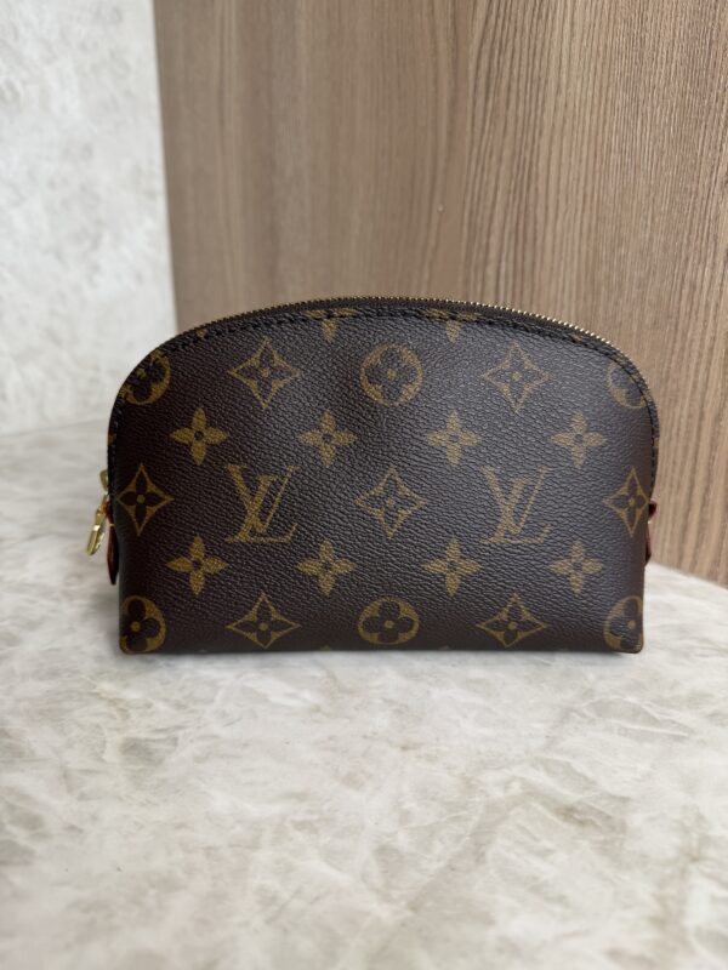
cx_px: 364
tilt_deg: -19.3
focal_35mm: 24
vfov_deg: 71.6
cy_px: 485
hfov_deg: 56.8
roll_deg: -0.6
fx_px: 673
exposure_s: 1/120
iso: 100
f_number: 1.78
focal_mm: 6.76
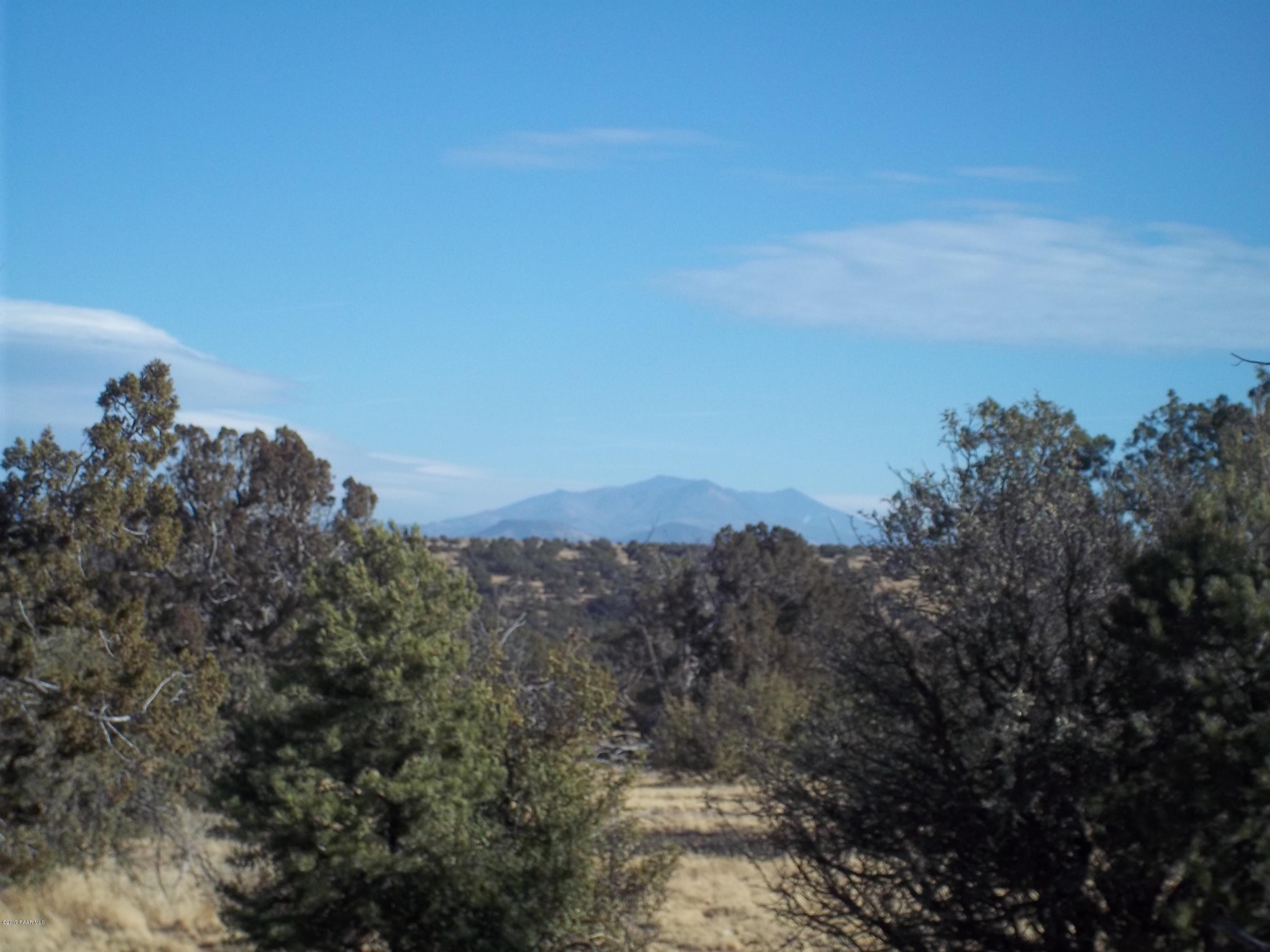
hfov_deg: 18.2
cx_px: 635
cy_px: 476
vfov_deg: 13.7
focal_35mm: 108
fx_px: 3962
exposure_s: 1/500
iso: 80
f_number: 5.6
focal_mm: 19.5
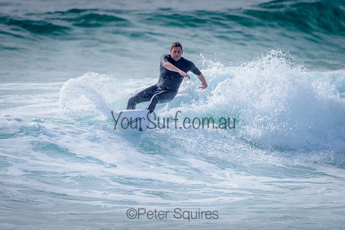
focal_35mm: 613
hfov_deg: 3.4
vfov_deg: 2.2
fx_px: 5875
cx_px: 155
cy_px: 89
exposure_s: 1/2000
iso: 140
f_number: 5.6
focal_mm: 500
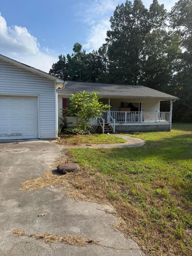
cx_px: 96
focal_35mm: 24
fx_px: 178
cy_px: 128
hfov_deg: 56.8
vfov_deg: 71.6
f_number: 1.78
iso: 100
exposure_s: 1/2370
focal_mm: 6.76
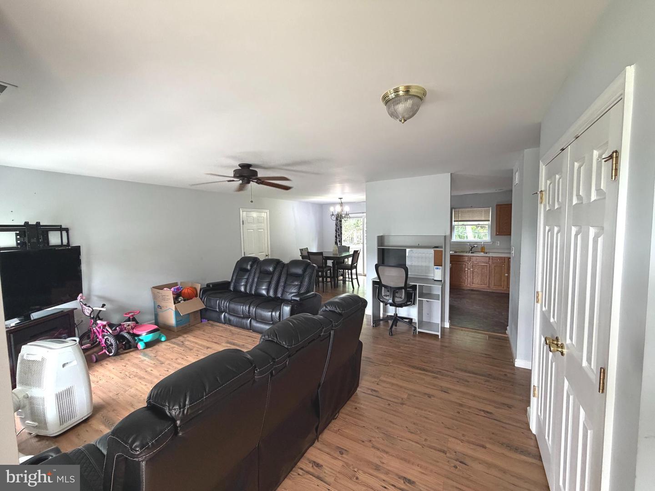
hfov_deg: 102.1
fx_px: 265
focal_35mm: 14
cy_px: 246
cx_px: 328
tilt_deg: -5.8
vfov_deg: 85.7
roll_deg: +1.0
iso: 320
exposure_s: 1/60
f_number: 2.2
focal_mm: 2.22
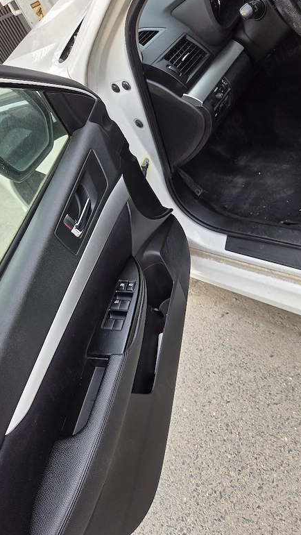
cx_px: 118
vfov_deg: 71.9
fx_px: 369
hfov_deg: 44.1
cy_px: 271
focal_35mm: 26
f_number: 1.8
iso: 64
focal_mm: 5.4
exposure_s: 1/182
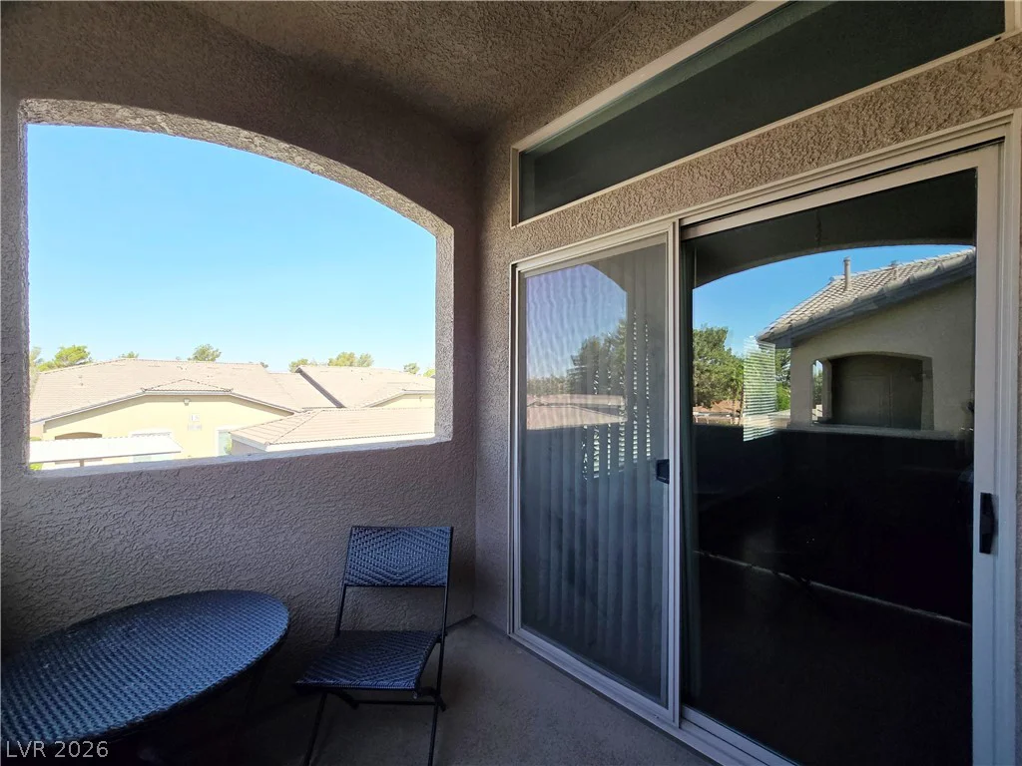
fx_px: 384
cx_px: 511
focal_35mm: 13
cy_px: 383
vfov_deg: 89.9
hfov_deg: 106.2
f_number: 2.2
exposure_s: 1/503
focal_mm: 2.2
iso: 50
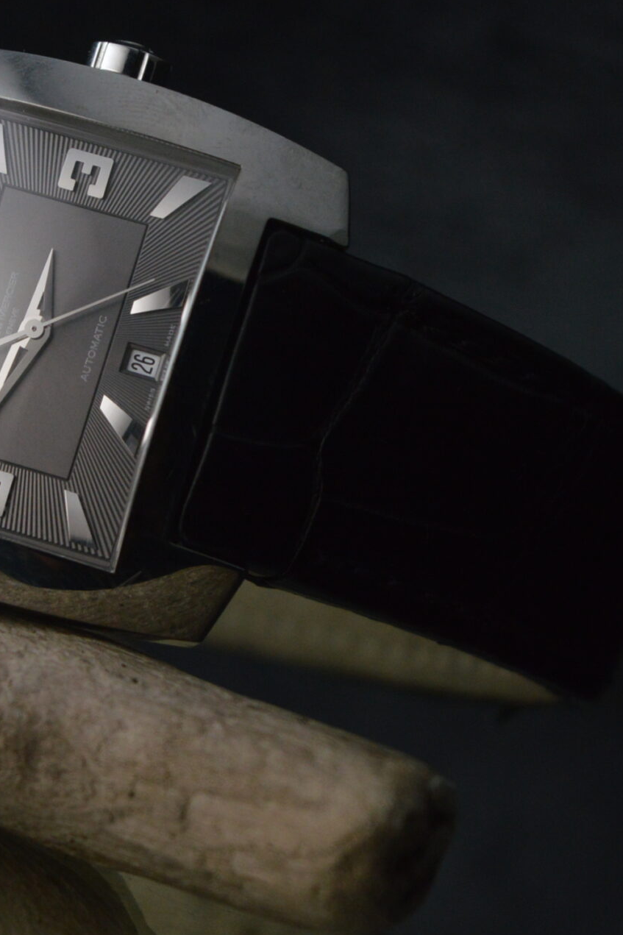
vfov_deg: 13.1
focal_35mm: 157
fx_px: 4076
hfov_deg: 8.7
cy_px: 405
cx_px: 28
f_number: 7.1
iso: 800
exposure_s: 1/200
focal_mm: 52
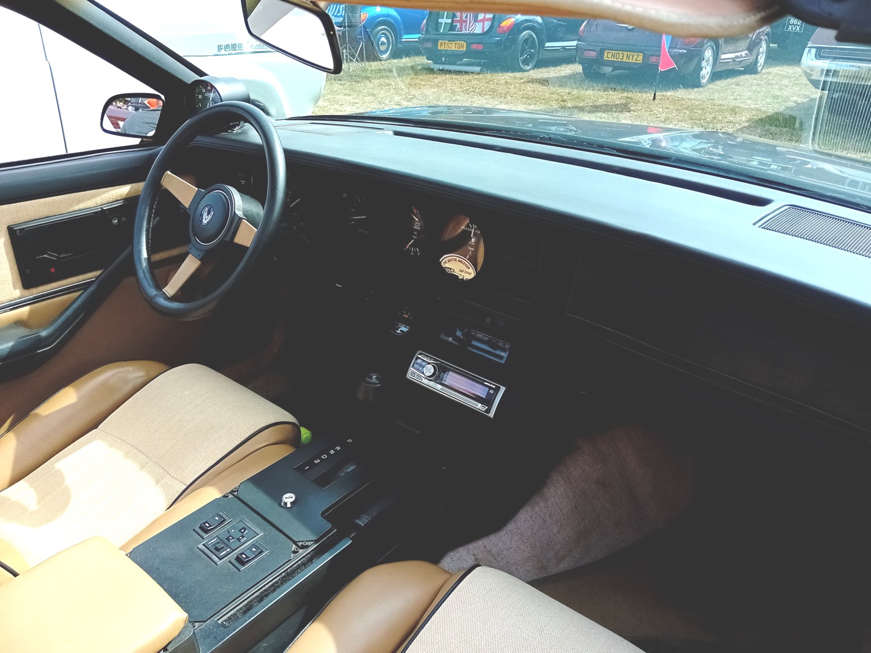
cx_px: 436
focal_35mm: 26
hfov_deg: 67.3
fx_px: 654
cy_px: 326
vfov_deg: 53.1
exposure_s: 1/500
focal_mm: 4
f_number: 1.8
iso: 100
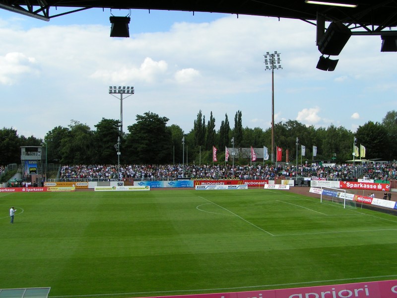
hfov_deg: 49.0
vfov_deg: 37.7
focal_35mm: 38
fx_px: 436
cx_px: 198
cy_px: 149
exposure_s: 1/400
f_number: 5.6
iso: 50
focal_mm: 5.8
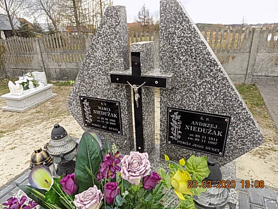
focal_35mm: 23
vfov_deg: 58.9
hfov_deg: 73.9
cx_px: 139
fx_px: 185
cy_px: 104
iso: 80
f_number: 3.1
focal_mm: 4
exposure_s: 1/200
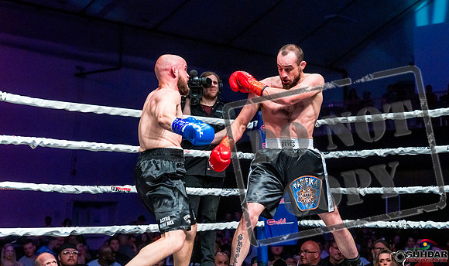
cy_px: 110
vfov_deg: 16.7
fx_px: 908
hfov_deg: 27.8
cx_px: 234
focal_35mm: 75
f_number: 4
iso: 4000
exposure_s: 1/1000
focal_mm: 70
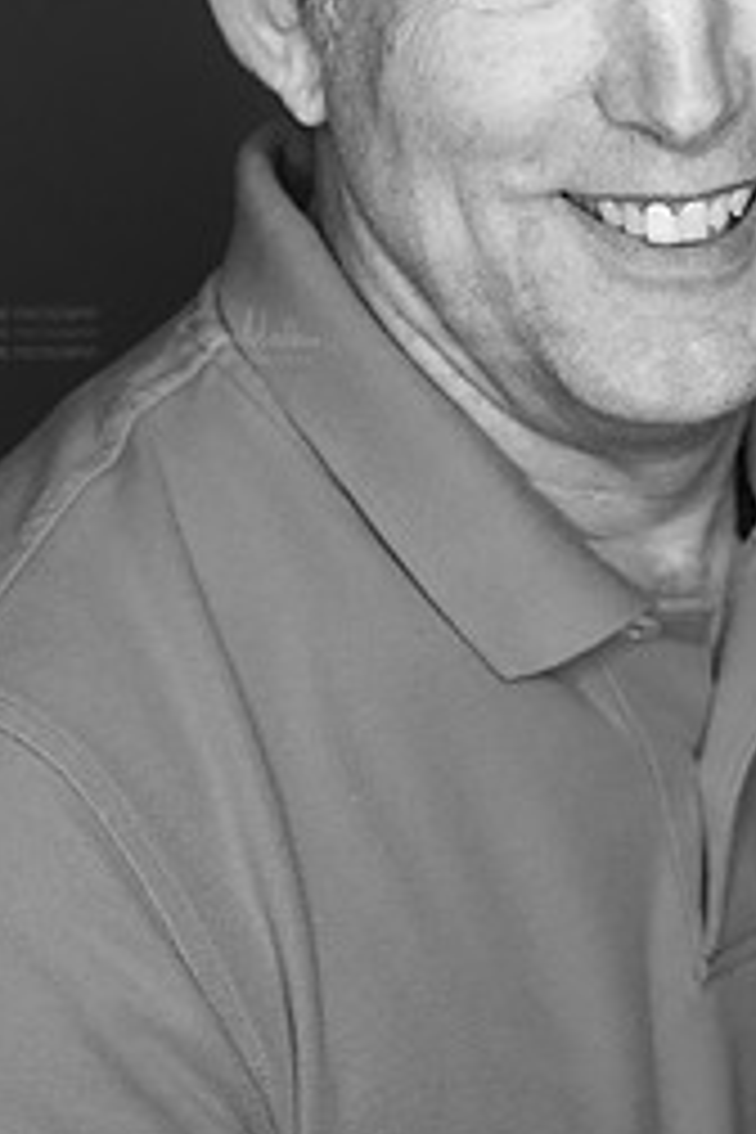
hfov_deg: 9.0
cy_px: 266
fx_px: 4788
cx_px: 513
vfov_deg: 13.5
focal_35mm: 152
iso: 2000
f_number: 3.5
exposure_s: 1/400
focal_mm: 85
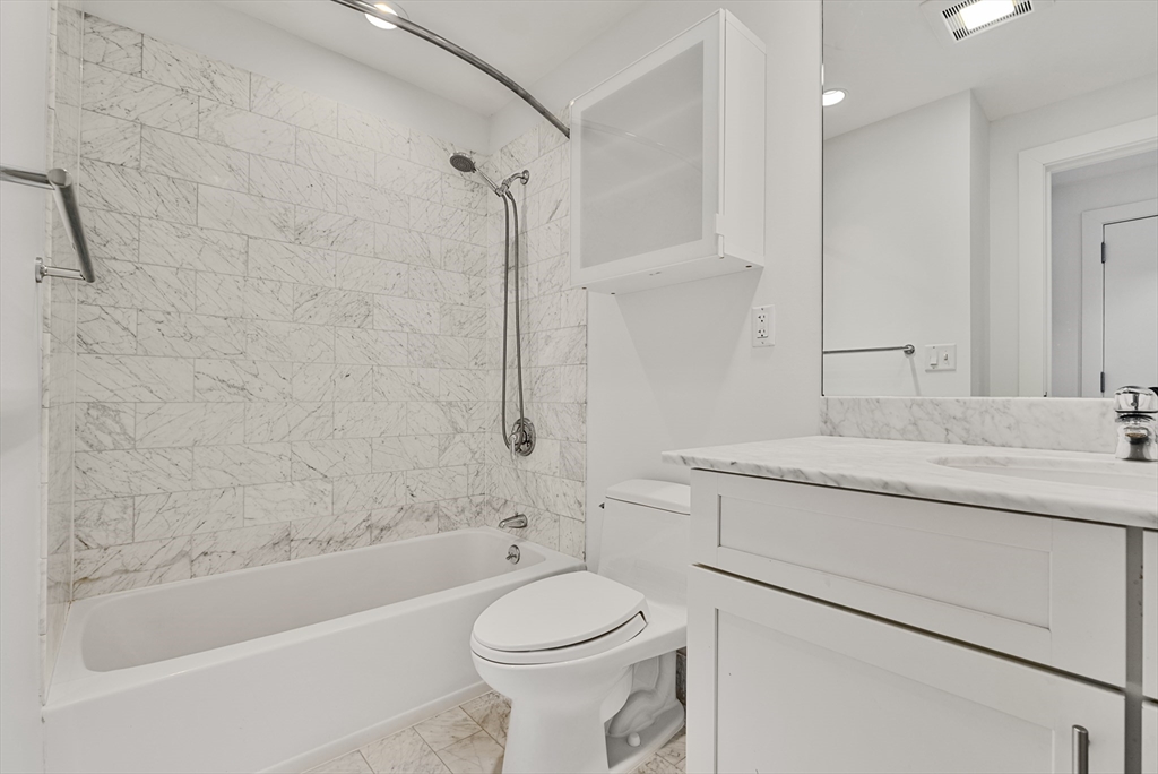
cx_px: 579
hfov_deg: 96.7
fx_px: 515
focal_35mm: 16
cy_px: 387
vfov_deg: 73.8
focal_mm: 16
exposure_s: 1/1.67
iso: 160
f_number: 9
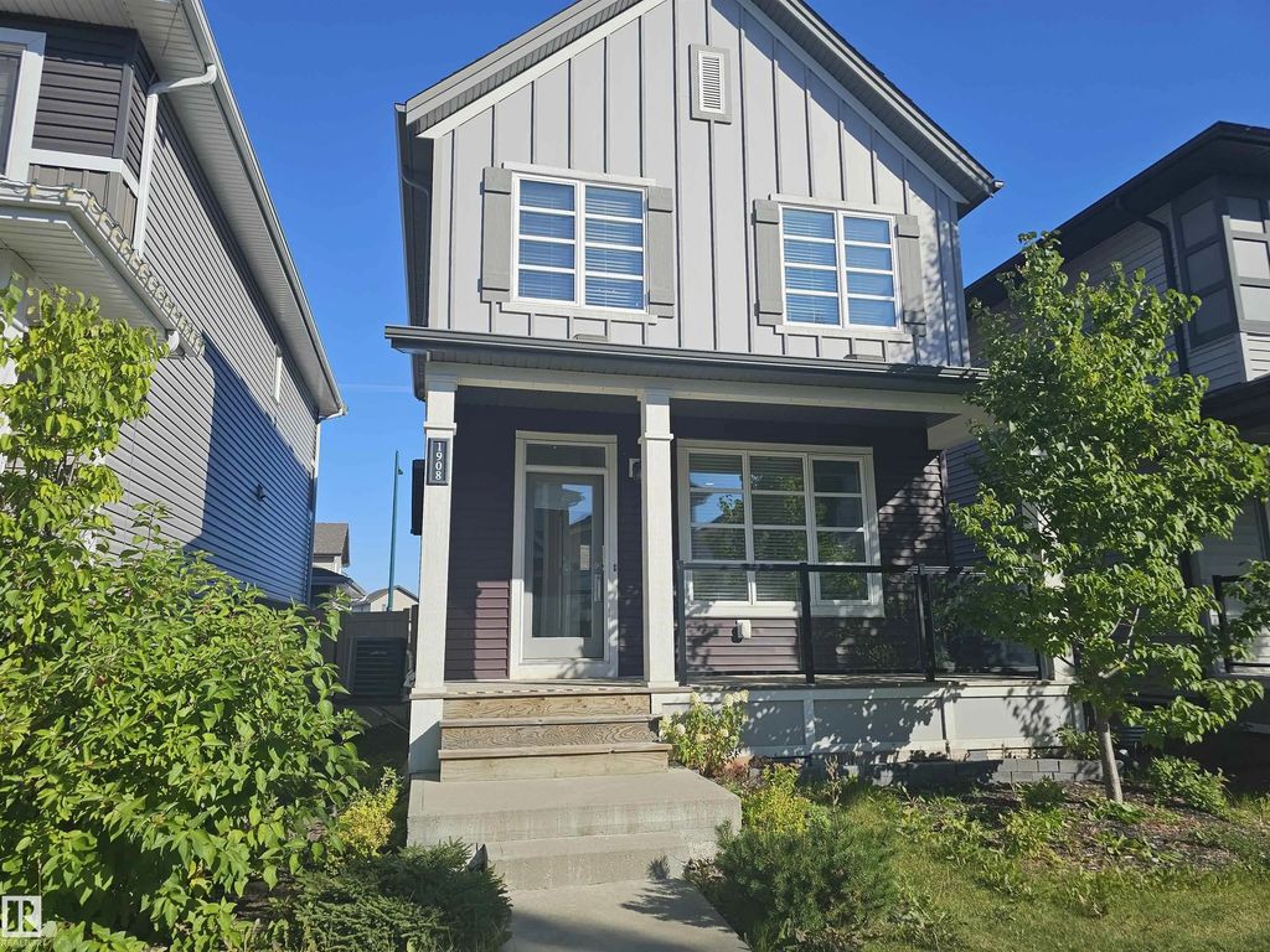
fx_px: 844
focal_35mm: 23
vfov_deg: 58.9
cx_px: 635
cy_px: 476
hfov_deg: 73.9
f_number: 1.7
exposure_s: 1/2000
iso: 25
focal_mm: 6.3
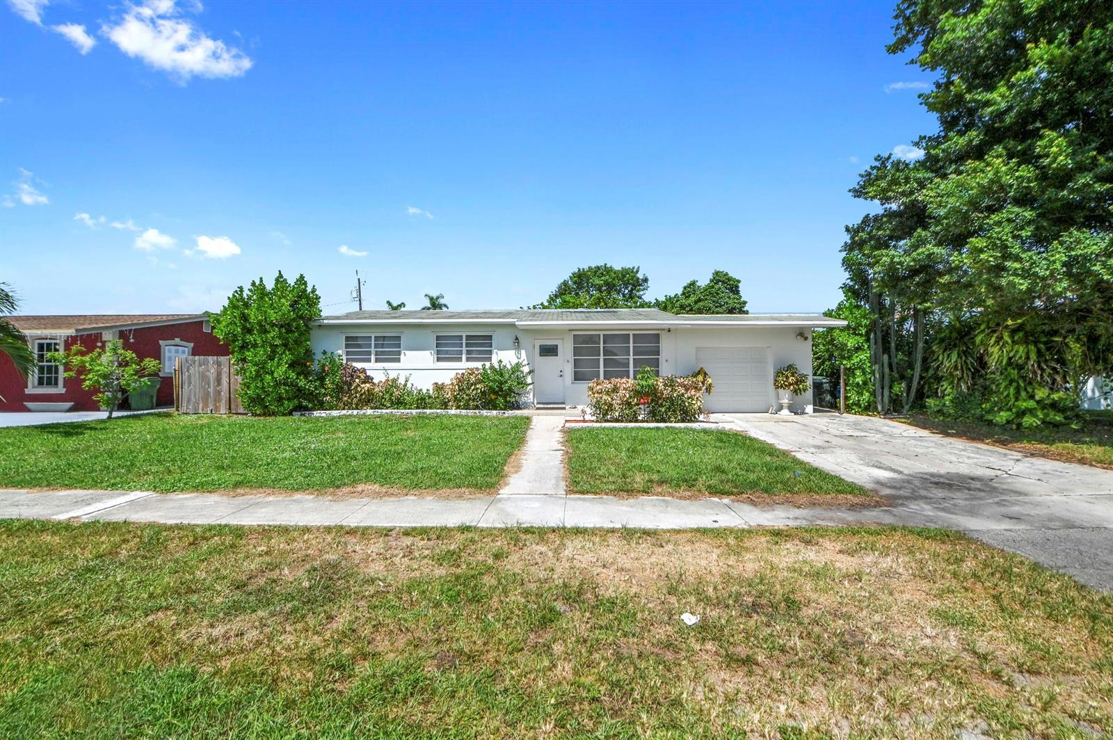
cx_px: 556
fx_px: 432
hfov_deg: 104.3
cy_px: 370
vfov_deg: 81.1
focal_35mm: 14
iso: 400
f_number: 9
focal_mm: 14
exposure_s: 1/5000
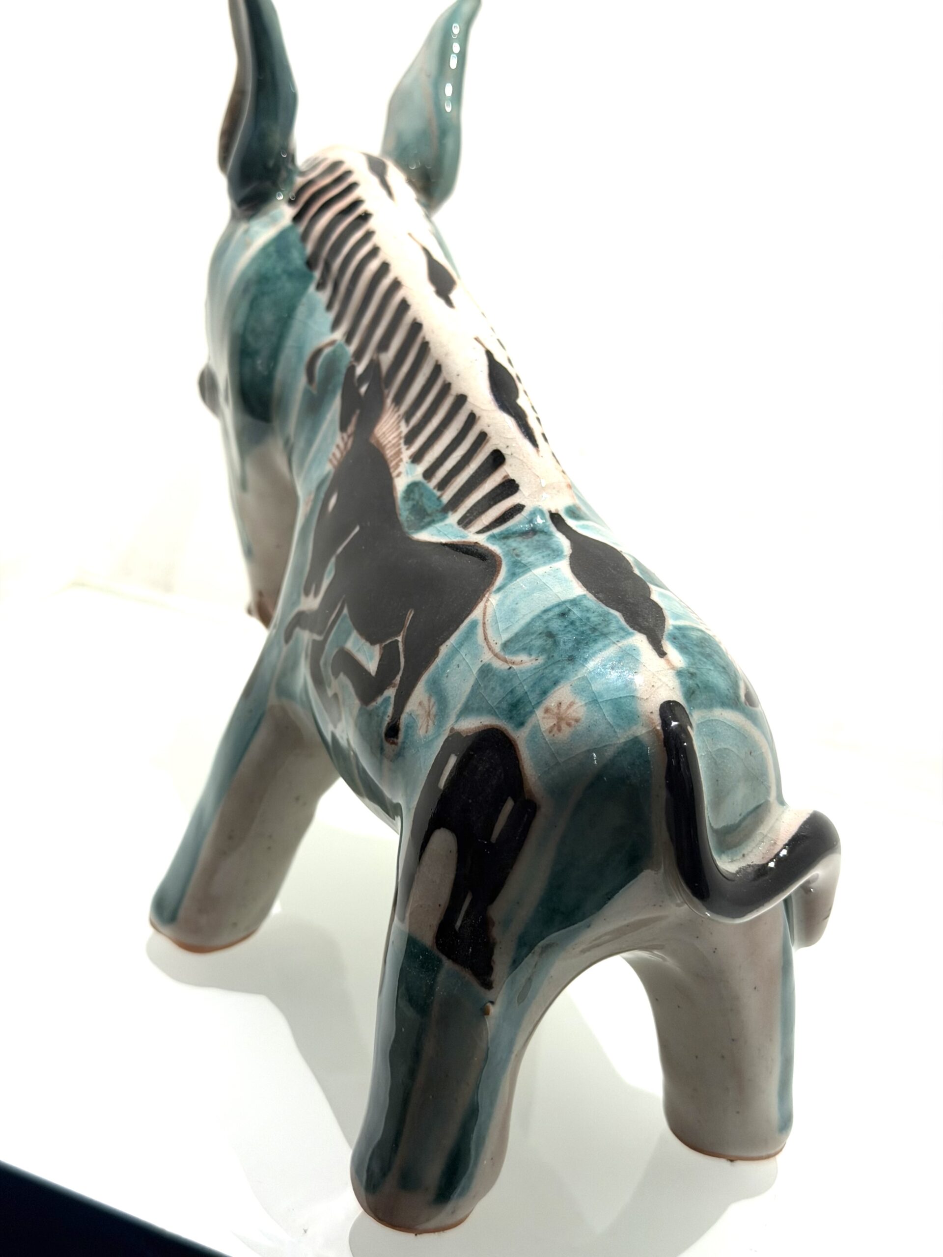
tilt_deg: -23.2
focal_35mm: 48
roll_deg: -6.2
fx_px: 1743
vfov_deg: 39.7
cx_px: 472
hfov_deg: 30.3
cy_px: 628
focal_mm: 6.76
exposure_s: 1/97
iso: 64
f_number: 1.78
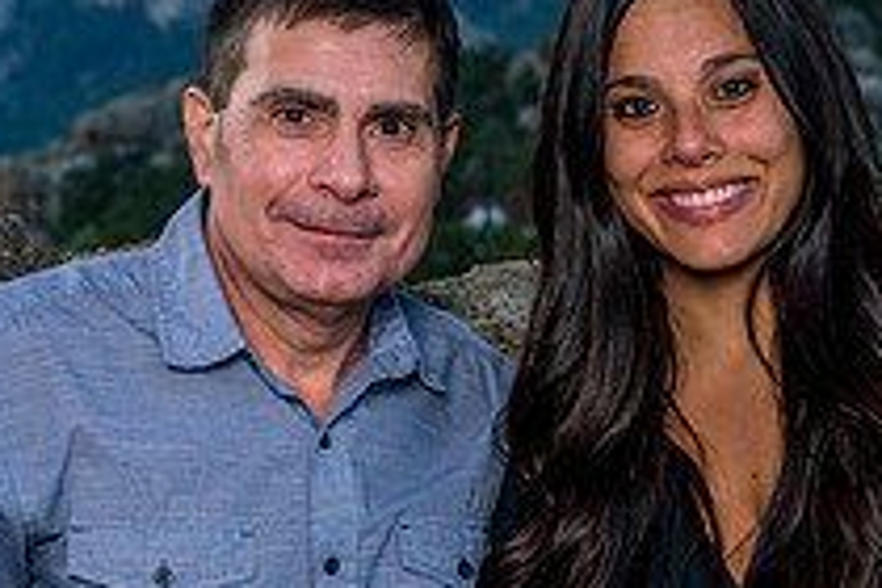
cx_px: 525
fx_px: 3381
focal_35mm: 138
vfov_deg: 9.9
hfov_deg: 14.9
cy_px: 443
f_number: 5.6
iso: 160
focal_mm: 50
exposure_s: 1/160
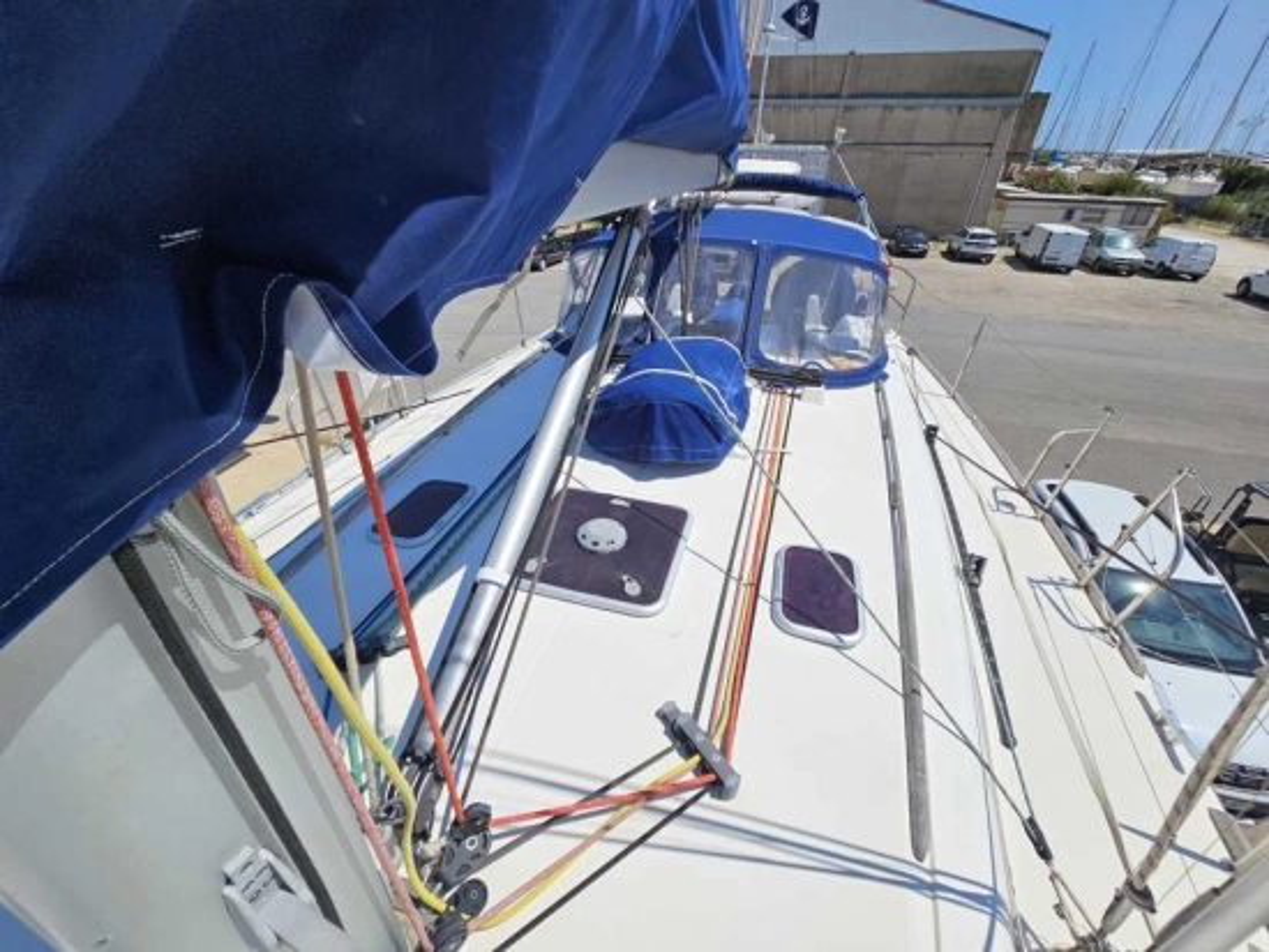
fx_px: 477
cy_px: 476
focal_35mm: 13
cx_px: 634
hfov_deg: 106.2
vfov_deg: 90.0
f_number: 2.2
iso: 50
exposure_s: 1/5638
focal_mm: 2.2
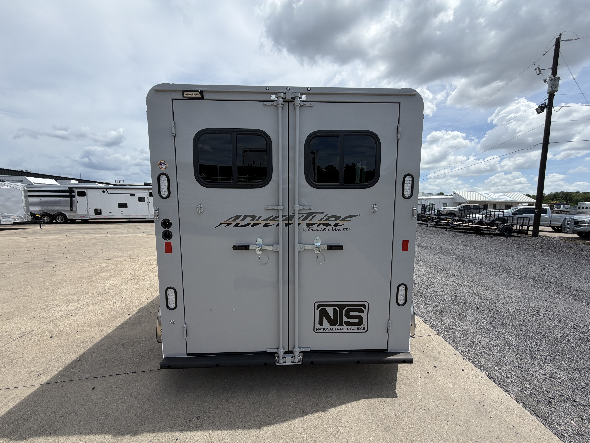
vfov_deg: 85.7
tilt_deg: -3.6
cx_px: 295
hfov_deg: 102.1
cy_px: 222
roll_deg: -1.2
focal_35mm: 14
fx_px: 239
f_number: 2.2
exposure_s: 1/1001
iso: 20
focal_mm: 2.22
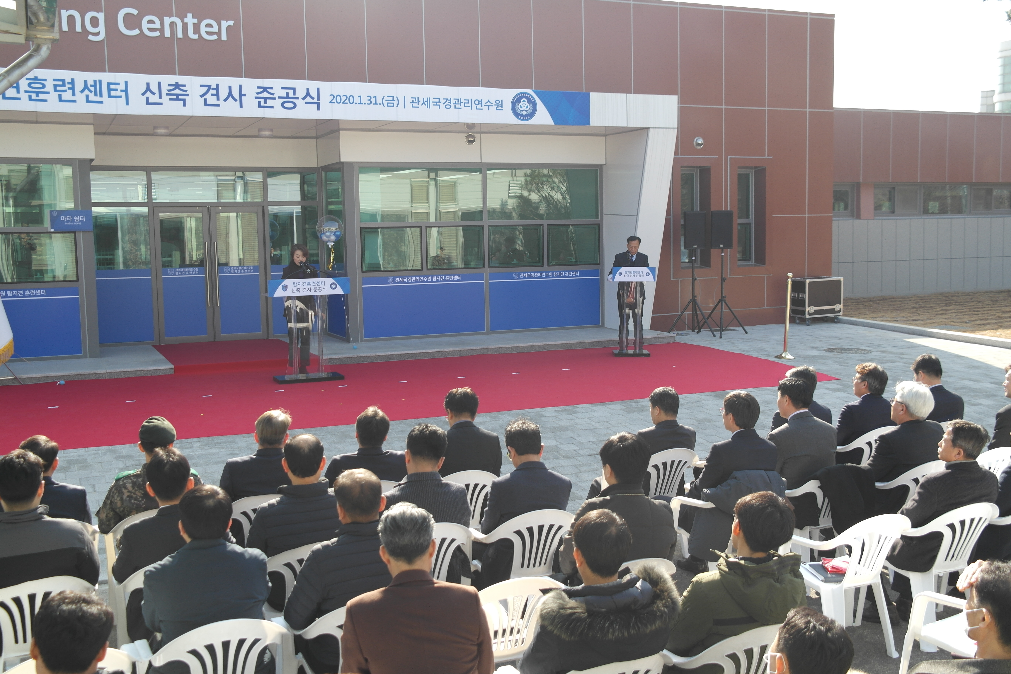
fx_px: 1011
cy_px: 337
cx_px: 506
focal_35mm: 36
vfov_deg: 36.9
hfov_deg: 53.1
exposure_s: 1/125
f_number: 5
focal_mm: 24
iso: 100
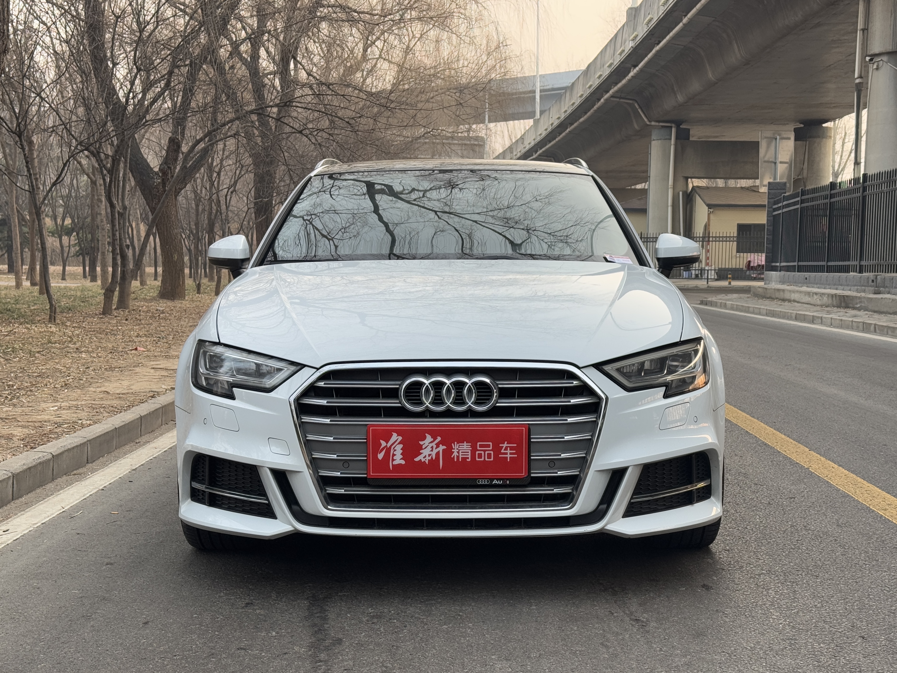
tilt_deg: -3.1
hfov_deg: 39.6
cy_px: 336
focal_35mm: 48
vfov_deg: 30.3
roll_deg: +0.2
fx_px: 1244
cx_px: 448
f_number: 1.78
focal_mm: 6.76
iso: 64
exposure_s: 1/121
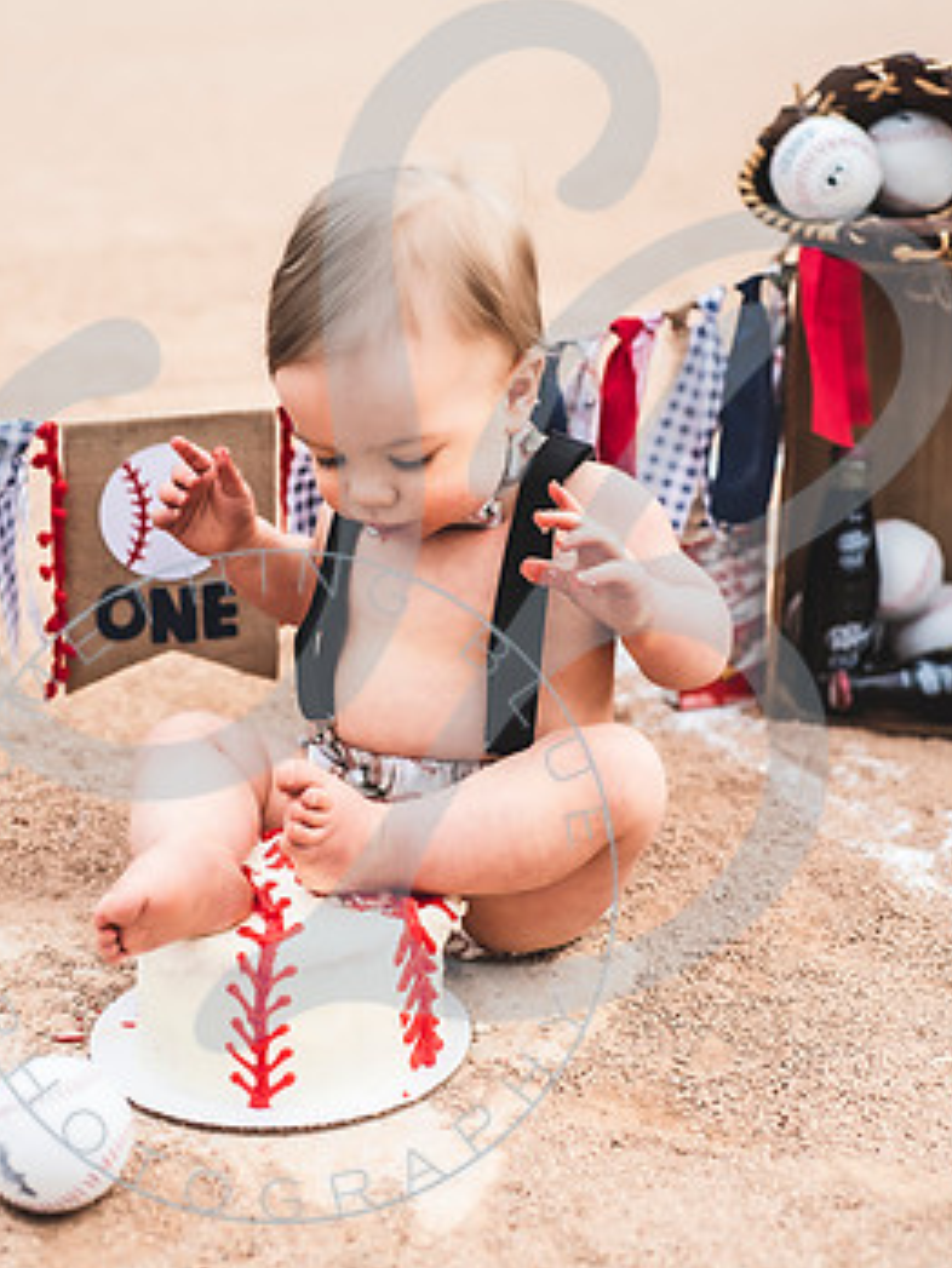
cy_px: 610
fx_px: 2272
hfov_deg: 23.7
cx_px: 443
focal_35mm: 62
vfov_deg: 31.2
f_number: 2.8
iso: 100
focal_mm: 50
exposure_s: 1/400
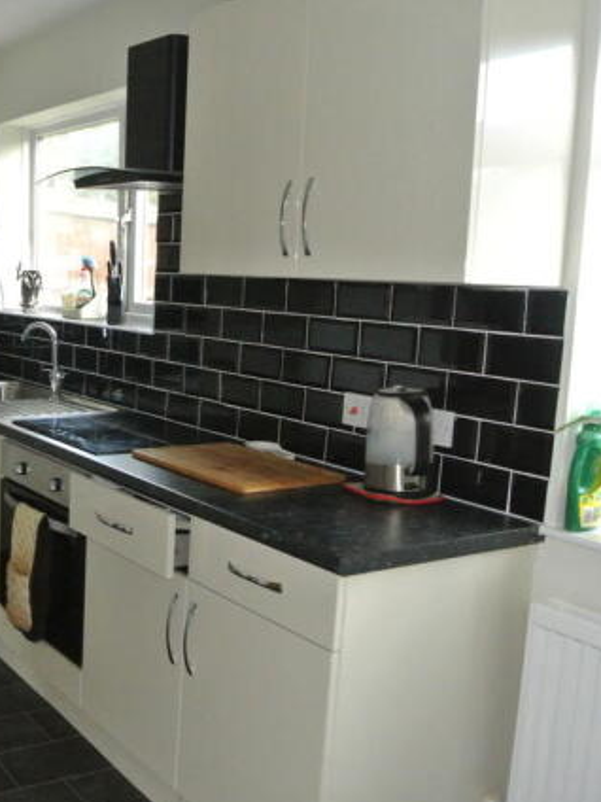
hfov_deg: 33.8
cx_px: 46
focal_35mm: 40
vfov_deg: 46.8
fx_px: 926
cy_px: 411
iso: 2500
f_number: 3.5
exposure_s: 1/60
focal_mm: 10
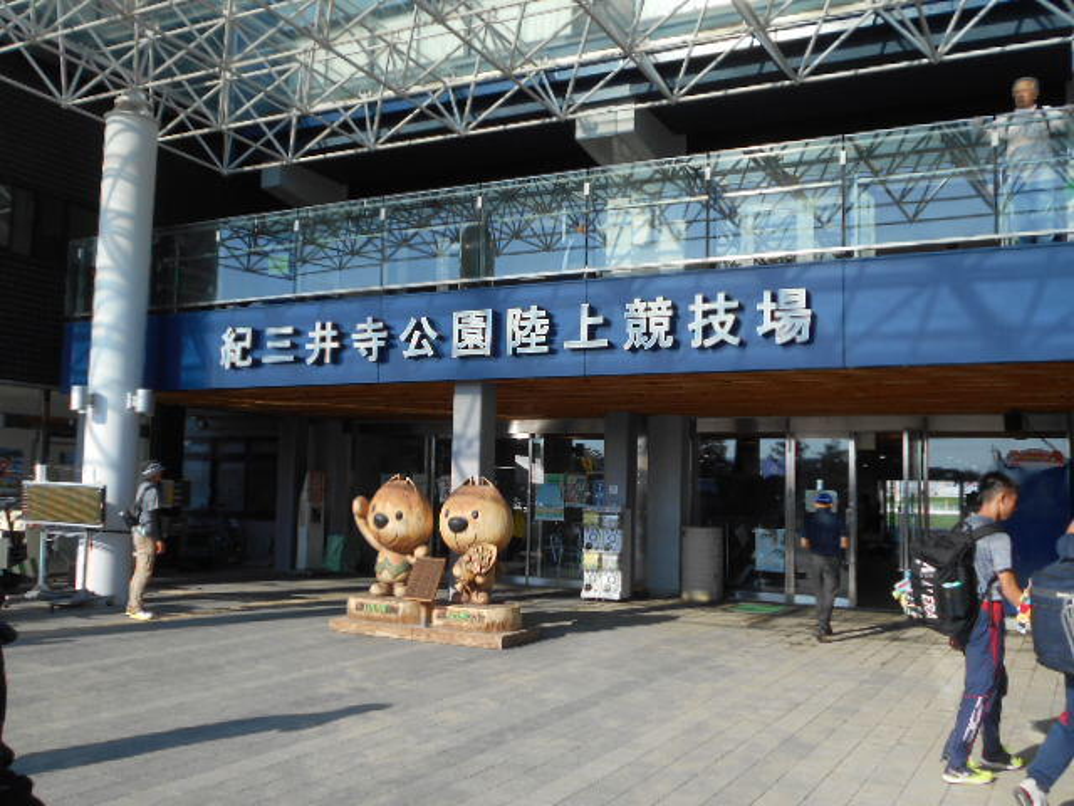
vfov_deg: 41.8
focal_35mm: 34
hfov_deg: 54.0
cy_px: 403
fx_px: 1055
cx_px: 537
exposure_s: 1/640
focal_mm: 5.8
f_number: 3.6
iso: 80
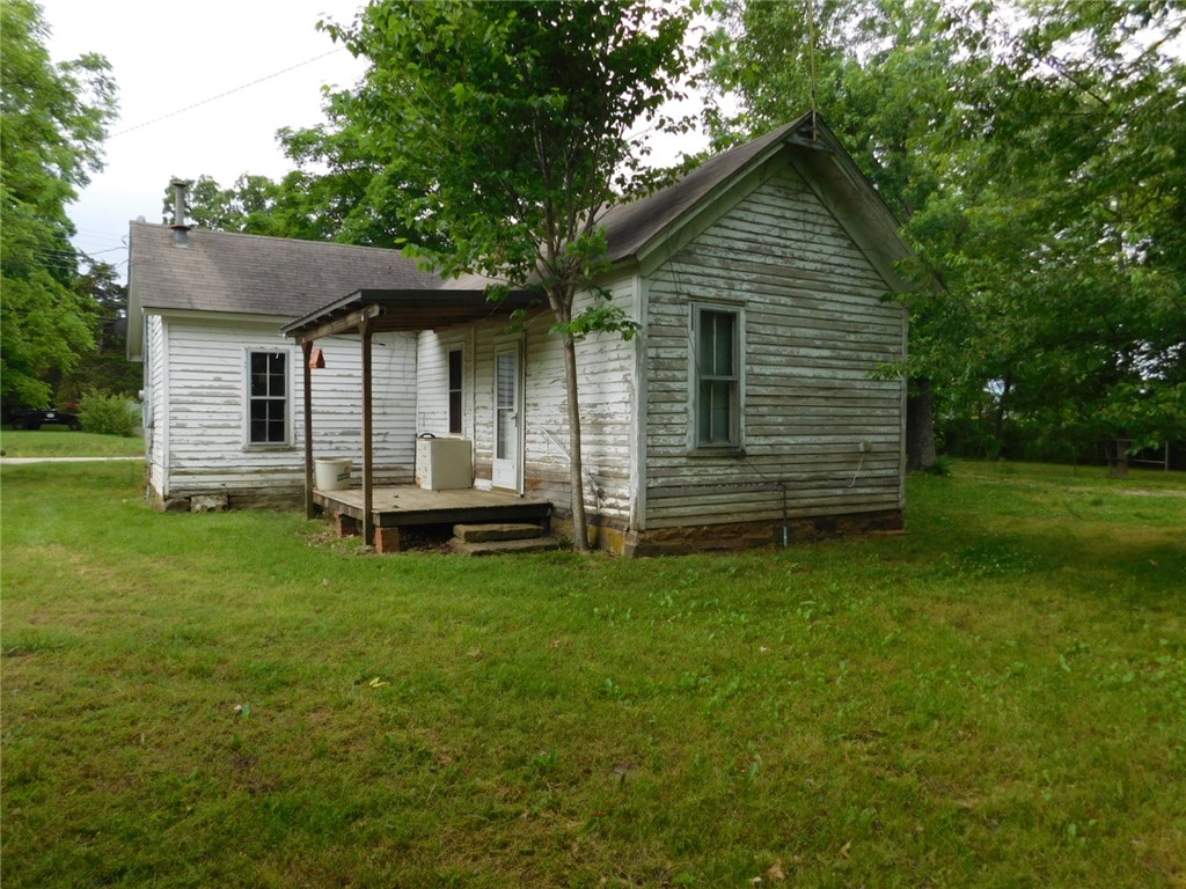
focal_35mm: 24
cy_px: 444
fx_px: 822
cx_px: 593
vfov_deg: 56.8
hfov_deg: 71.6
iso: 125
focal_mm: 4.1
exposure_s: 1/500
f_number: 3
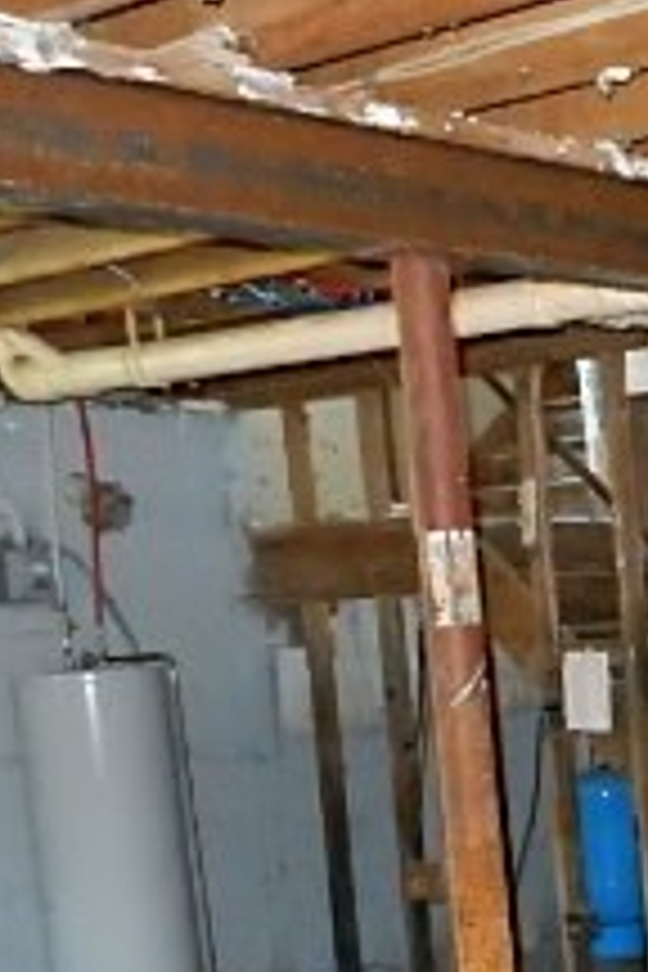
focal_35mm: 77
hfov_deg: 16.0
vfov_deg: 25.6
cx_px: 1022
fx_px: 2079
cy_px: 850
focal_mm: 4.5
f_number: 3.7
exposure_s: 1/30
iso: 1600
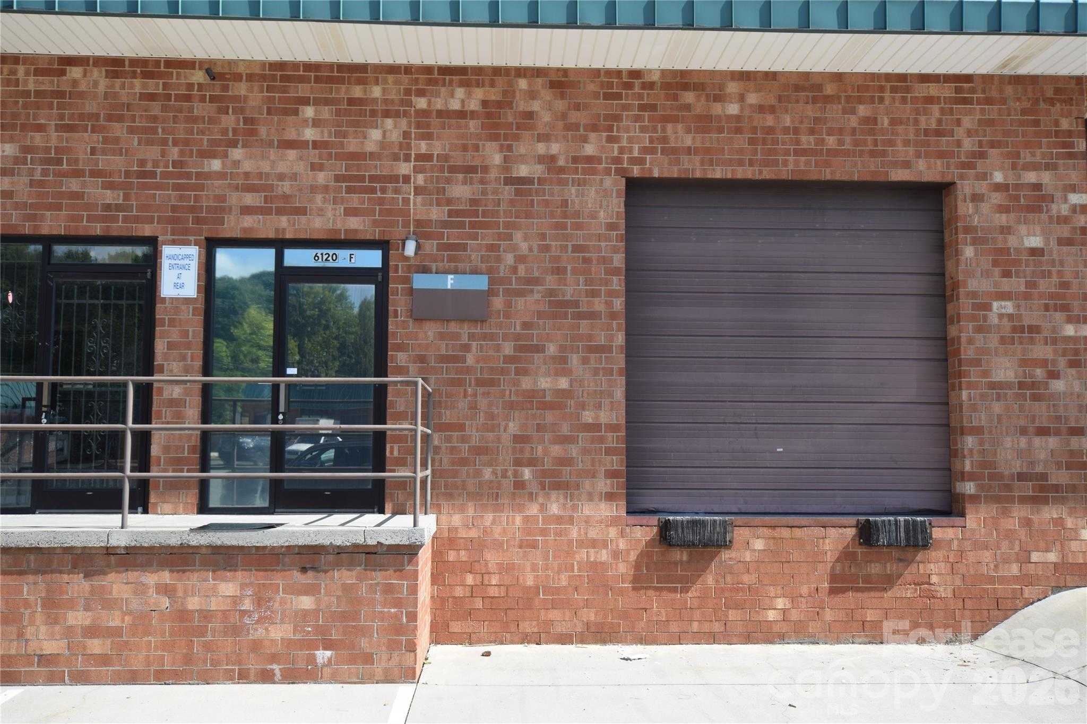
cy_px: 362
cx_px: 544
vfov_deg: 36.9
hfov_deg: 53.1
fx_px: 1087
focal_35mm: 36
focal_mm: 24
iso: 250
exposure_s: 1/250
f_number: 8
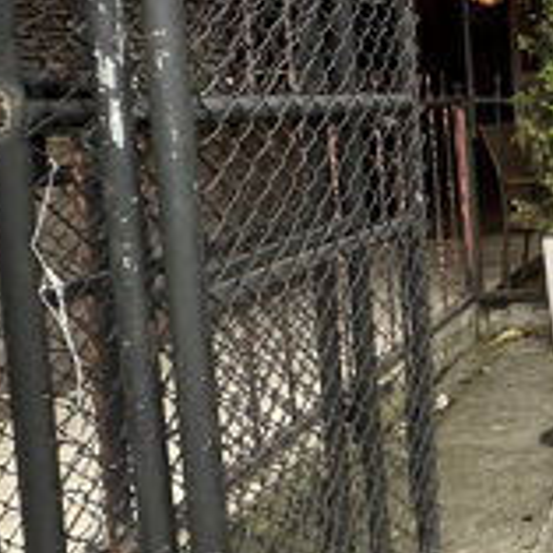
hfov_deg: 21.5
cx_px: 1006
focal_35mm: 50
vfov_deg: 33.5
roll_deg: -0.1
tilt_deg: -4.7
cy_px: 159
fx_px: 904
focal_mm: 2.22
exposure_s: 1/314
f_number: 2.2
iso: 40
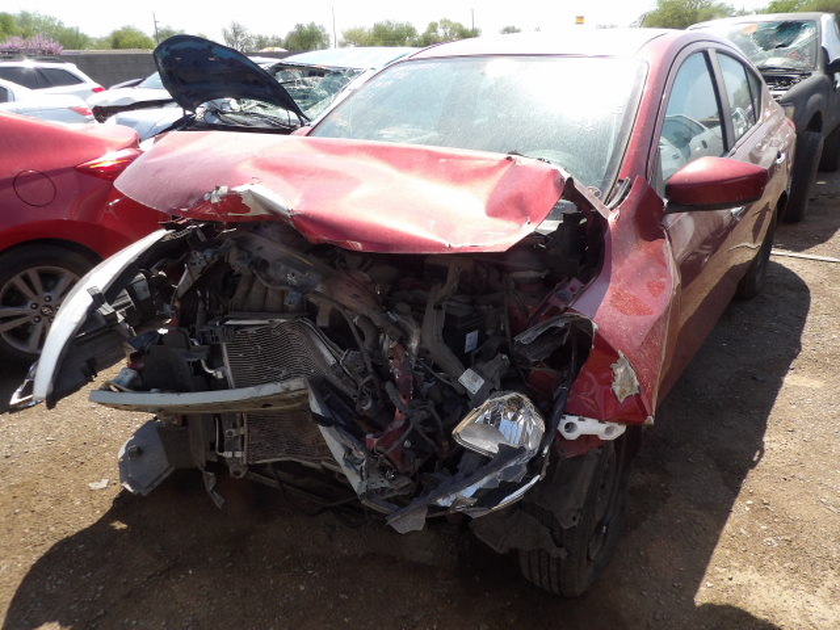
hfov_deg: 71.6
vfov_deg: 56.8
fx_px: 582
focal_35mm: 24
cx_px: 420
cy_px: 315
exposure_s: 1/759
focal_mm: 4.3
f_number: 3.2
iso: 100
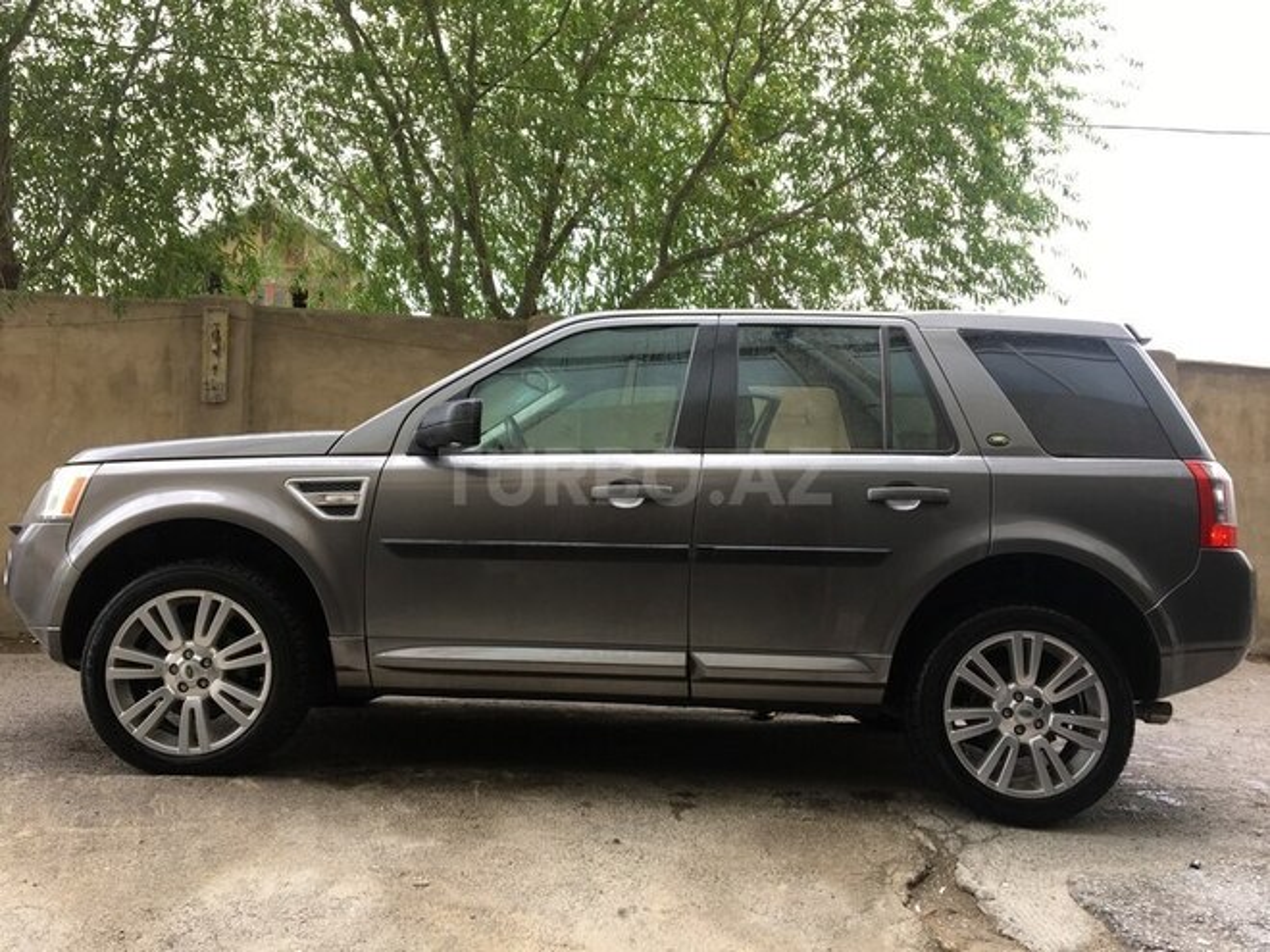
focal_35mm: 29
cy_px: 476
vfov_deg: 48.2
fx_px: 1064
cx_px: 635
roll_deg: -1.3
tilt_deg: +2.9
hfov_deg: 61.7
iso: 25
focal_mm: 4.15
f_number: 2.2
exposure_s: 1/122
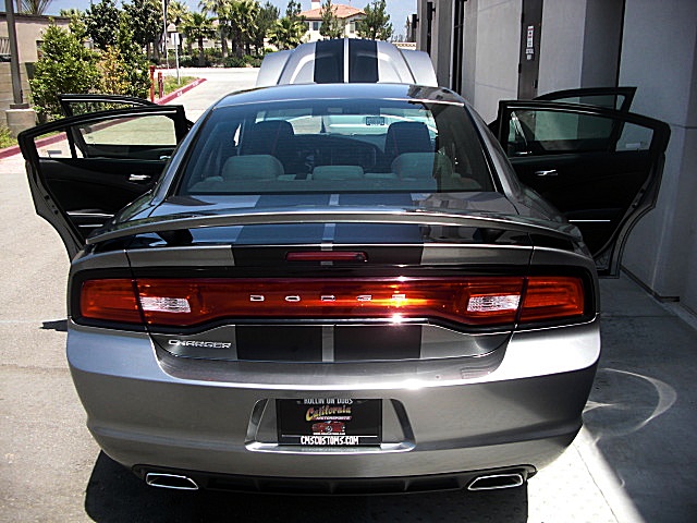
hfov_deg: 51.4
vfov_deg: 39.7
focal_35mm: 36
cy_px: 262
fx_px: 725
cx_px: 348
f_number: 2.8
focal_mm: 6.3
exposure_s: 1/500
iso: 50
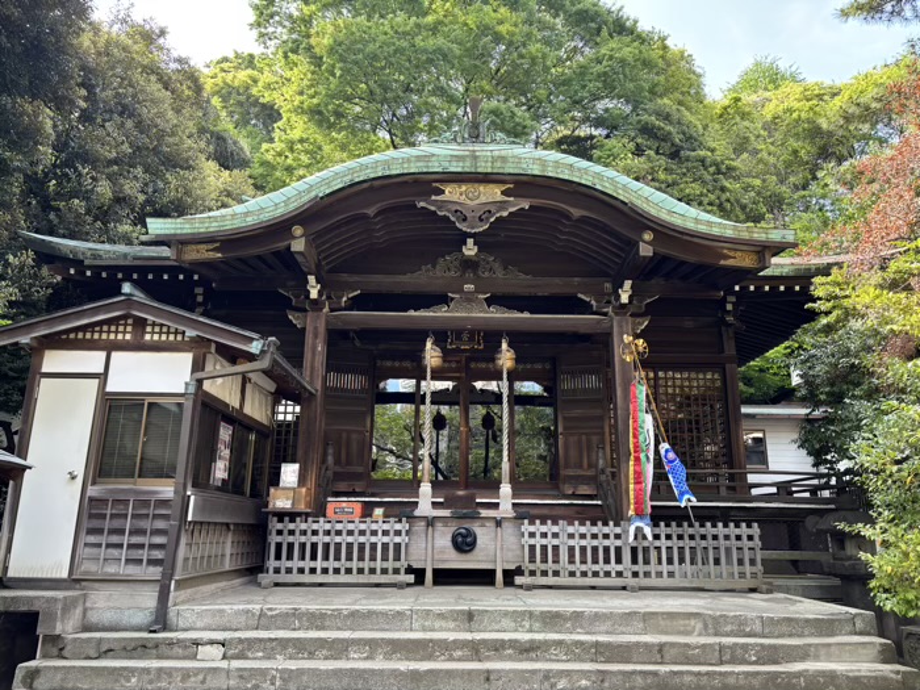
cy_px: 345
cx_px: 460
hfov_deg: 67.3
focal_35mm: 26
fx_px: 691
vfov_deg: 53.1
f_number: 1.6
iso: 32
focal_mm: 5.96
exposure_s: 1/121
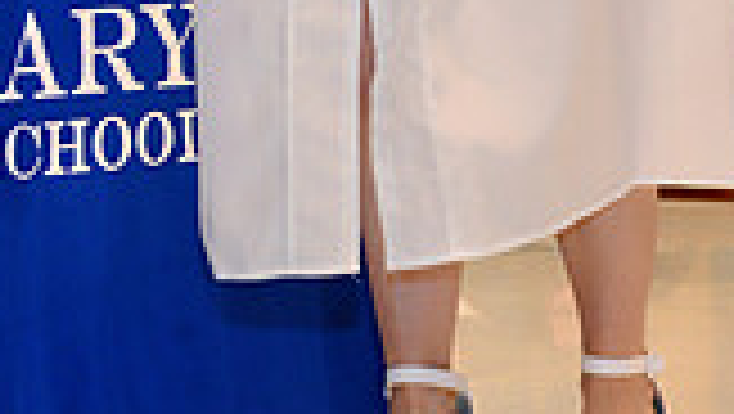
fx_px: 4792
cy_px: -513
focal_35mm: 246
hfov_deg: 8.8
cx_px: 212
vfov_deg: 4.8
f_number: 6.3
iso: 2500
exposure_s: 1/80
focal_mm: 85
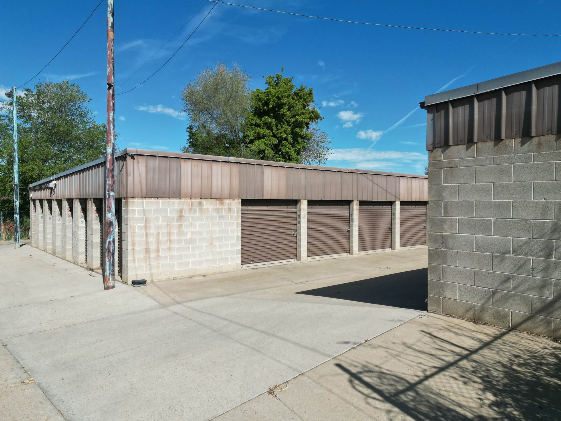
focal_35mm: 25
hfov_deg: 69.4
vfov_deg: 54.9
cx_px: 290
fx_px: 405
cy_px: 211
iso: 110
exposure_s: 1/3200
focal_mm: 6.72
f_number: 1.7
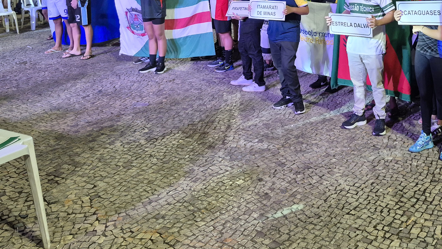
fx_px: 527
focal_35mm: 45
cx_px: 323
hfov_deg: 44.2
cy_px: -16
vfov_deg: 24.9
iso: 400
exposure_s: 1/120
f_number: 1.8
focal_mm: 5.4
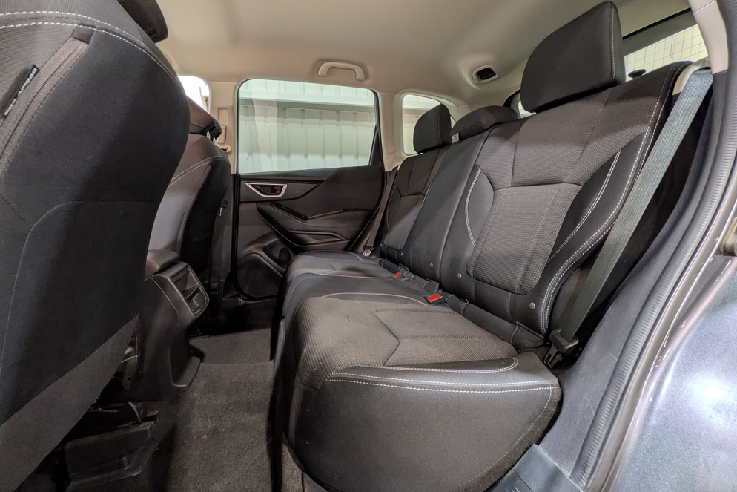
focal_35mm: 15
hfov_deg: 100.4
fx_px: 307
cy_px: 247
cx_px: 368
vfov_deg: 77.3
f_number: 2.2
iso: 130
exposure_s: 1/24
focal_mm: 1.83
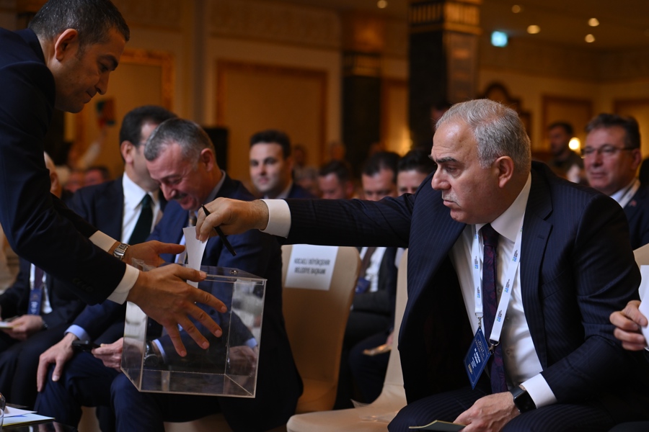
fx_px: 1262
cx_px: 324
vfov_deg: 19.5
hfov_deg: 28.8
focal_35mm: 70
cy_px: 216
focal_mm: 70
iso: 1000
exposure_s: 1/160
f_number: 3.5
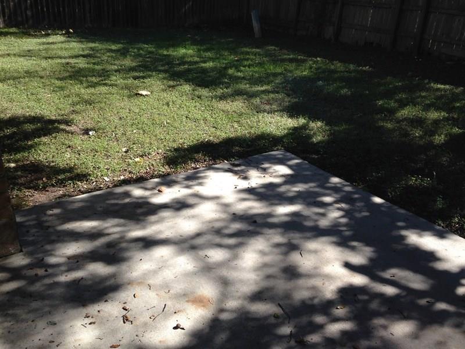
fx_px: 443
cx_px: 232
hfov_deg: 55.4
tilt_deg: -25.8
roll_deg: -2.3
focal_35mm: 33
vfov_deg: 42.9
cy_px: 174
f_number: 2.4
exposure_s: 1/797
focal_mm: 4.12
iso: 50
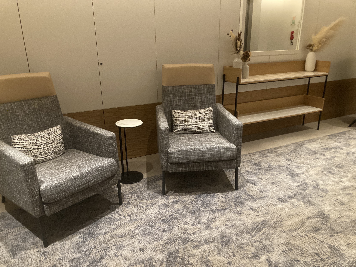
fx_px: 288
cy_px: 134
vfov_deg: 49.7
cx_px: 178
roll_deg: +1.1
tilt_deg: -18.7
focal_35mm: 28
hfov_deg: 63.4
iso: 640
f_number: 1.8
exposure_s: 1/27
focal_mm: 3.99
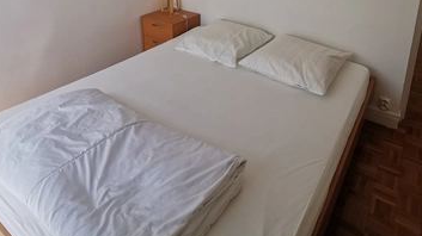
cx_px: 234
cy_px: 5
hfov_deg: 67.8
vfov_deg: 37.4
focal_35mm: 28
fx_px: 313
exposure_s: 1/180
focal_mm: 2.26
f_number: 2.2
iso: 50
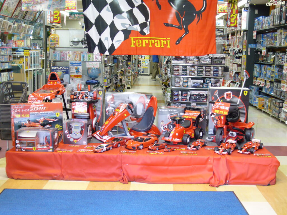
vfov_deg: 29.1
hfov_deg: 38.2
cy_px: 108
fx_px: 415
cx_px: 144
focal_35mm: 50
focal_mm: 8.3
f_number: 3.3
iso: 100
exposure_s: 1/20
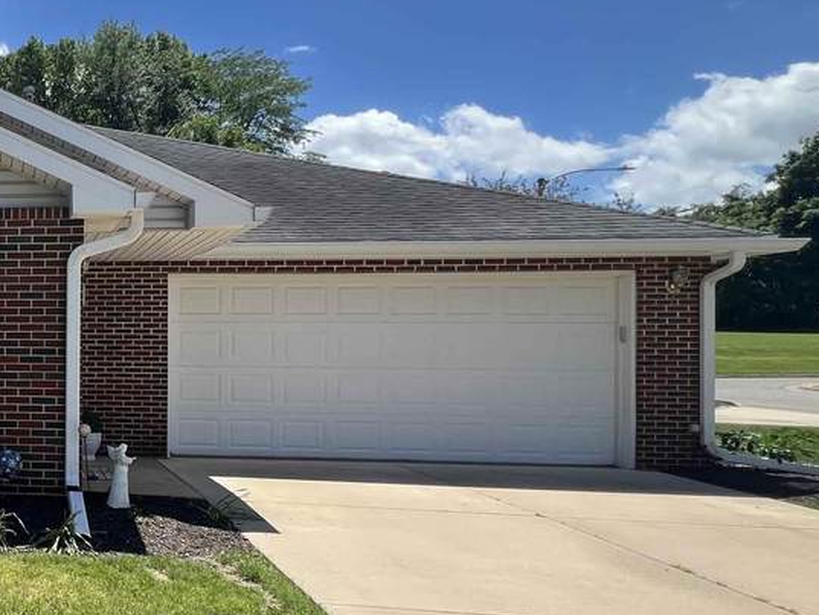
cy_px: 349
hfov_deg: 43.6
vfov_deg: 45.3
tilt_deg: +0.1
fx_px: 734
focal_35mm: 31
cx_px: -101
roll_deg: -0.5
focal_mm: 1.57
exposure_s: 1/727
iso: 32
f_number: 1.8
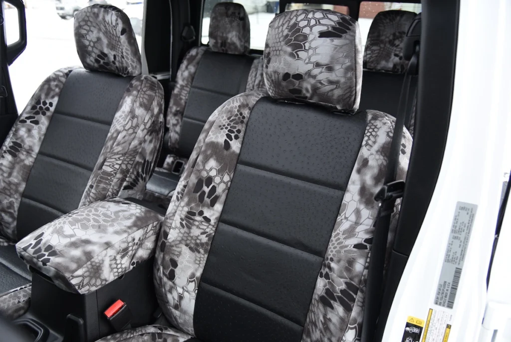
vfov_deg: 43.7
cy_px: 171
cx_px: 256
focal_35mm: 30
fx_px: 426
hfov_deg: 61.9
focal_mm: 30
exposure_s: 1/20
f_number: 4.5
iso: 200
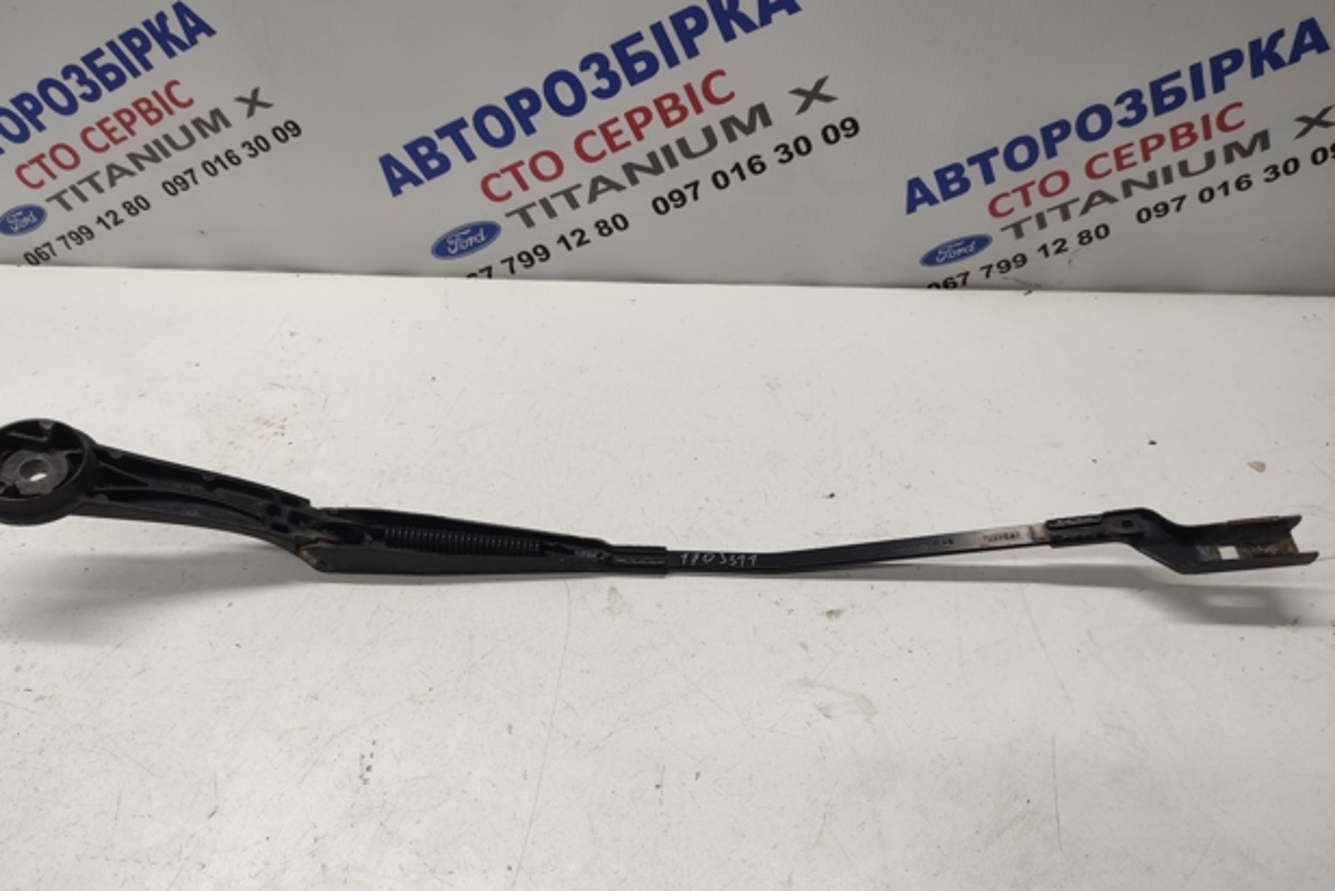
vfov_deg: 47.9
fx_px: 1001
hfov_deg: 67.4
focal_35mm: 27
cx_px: 644
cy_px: 494
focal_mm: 5.43
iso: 121
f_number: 1.89
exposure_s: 1/100
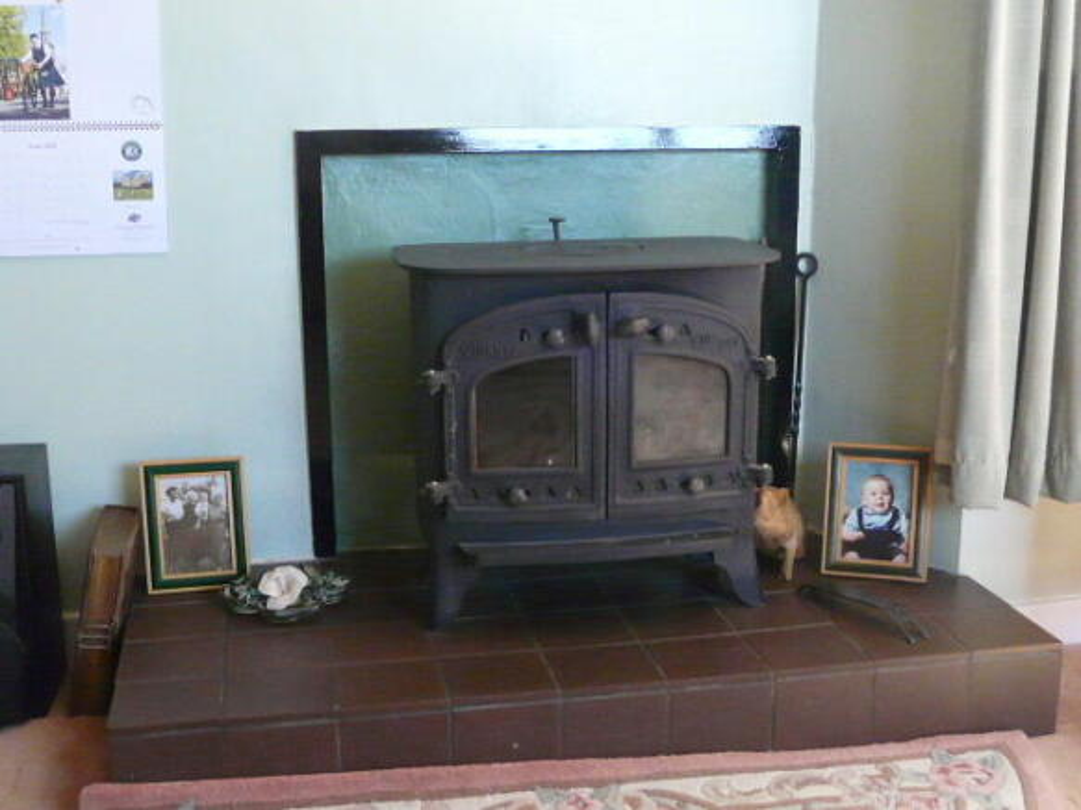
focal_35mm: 45
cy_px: 405
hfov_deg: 42.1
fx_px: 1405
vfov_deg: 32.2
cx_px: 540
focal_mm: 4.6
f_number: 2.8
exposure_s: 1/60
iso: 400
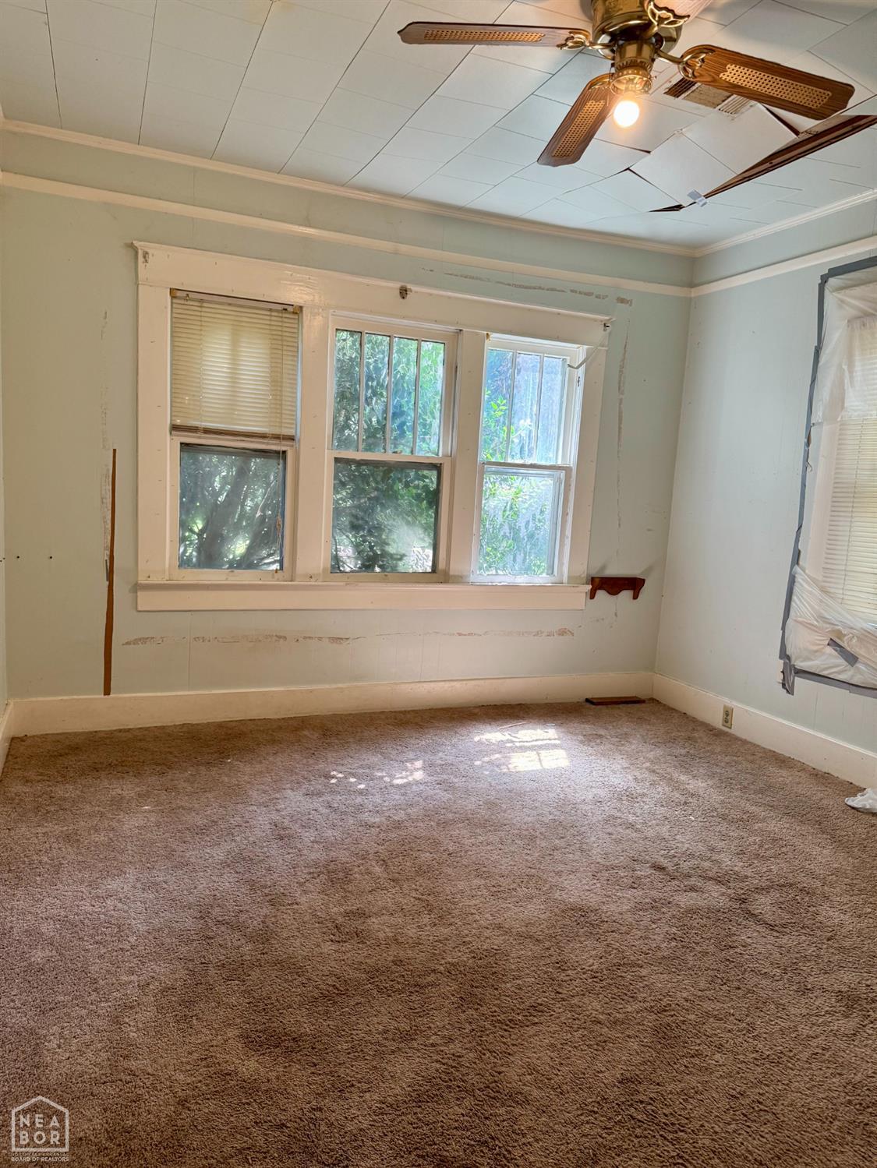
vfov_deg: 71.6
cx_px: 438
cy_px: 584
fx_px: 810
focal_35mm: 24
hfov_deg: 56.8
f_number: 1.78
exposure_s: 1/60
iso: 125
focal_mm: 6.76
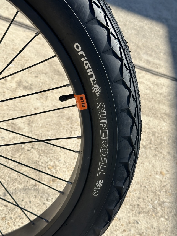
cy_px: 118
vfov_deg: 39.7
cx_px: 88
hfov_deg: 30.3
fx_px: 327
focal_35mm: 48
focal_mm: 6.86
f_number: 1.78
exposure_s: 1/3367
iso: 64
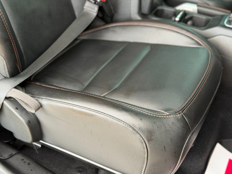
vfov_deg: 30.3
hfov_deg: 39.7
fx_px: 322
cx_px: 116
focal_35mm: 48
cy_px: 87
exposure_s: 1/60
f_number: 1.78
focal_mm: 6.76
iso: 100
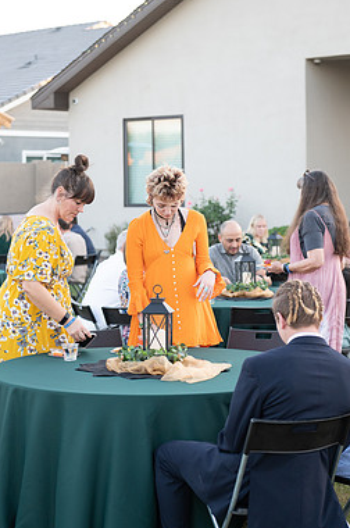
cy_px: 261
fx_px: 1215
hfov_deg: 16.4
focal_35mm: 83
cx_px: 191
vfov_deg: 24.5
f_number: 3.5
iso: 1600
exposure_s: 1/800
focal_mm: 70
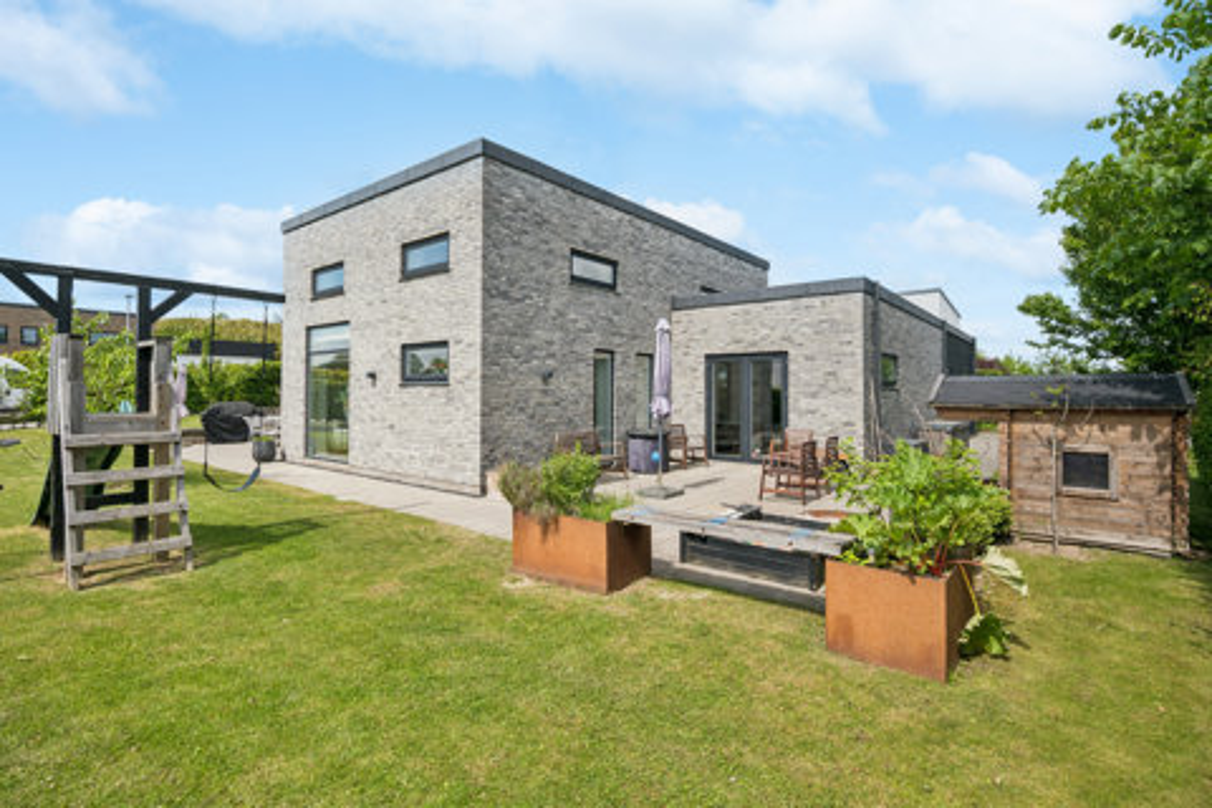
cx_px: 606
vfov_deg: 72.1
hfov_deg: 95.0
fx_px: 555
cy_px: 404
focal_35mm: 16
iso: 500
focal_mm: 16.5
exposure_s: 1/2000
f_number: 6.3
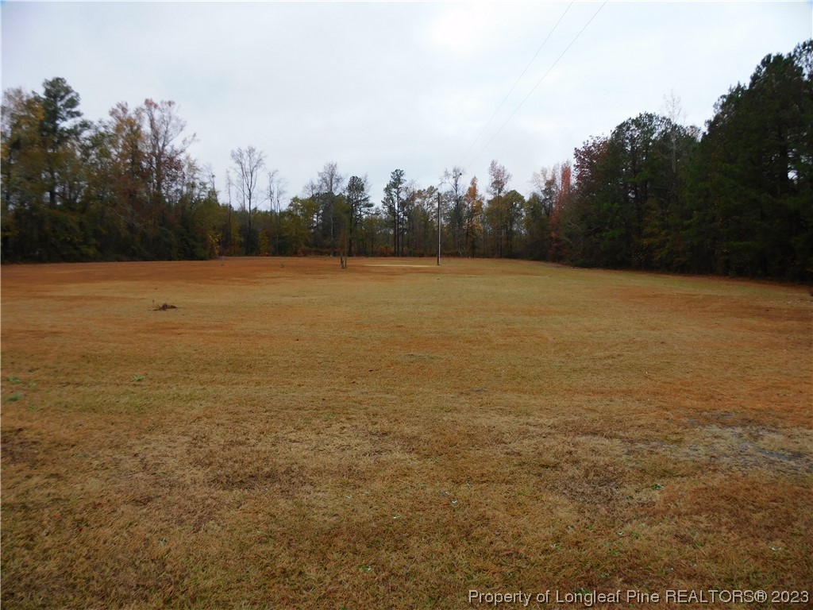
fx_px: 1527
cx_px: 406
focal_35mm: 65
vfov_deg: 22.6
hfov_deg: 29.8
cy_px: 305
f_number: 4.2
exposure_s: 1/500
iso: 125
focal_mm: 11.6
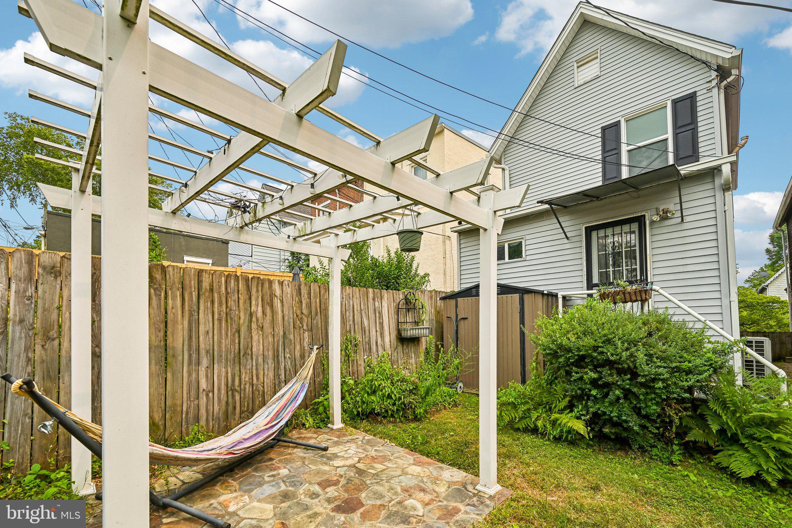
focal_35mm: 14
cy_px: 264
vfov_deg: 81.2
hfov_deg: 104.3
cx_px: 396
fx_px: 308
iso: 100
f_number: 8
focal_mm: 14
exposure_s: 1/320
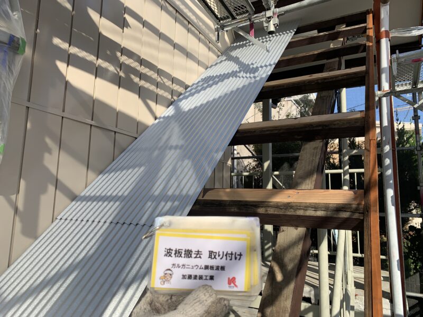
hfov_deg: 67.3
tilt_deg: +8.5
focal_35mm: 26
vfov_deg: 53.1
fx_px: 318
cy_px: 158
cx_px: 212
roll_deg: -1.0
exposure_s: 1/459
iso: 25
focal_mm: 4.25
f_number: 1.8
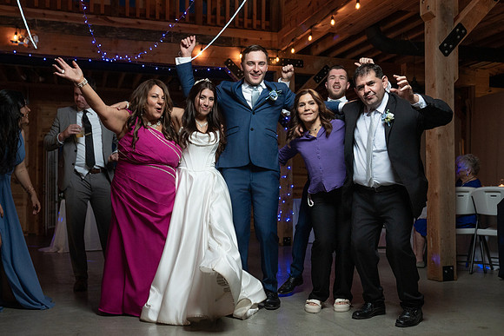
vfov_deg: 41.1
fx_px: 448
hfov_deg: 58.7
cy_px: 168
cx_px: 252
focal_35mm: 32
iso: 2000
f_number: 4
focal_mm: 32
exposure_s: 1/200
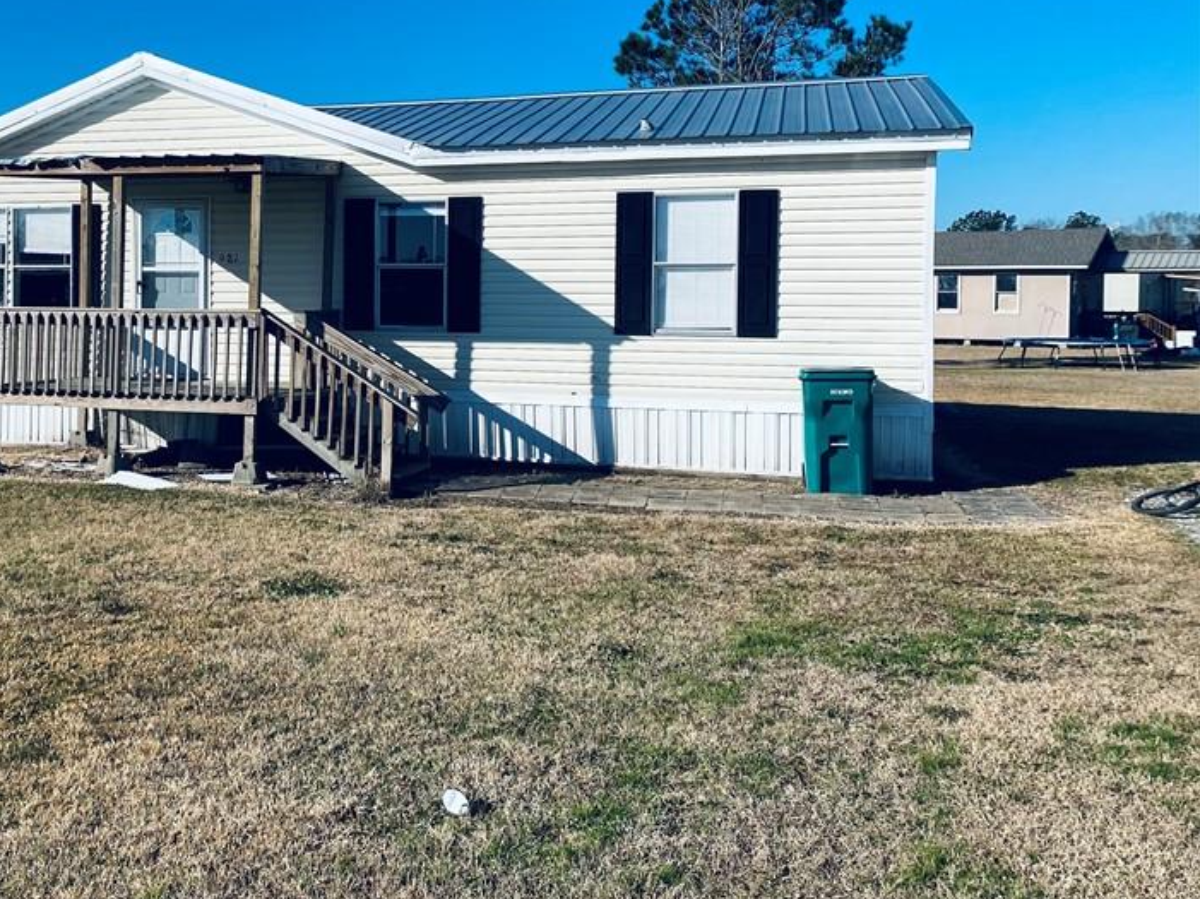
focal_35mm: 38
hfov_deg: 47.5
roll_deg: -0.3
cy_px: 334
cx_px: 325
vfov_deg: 37.4
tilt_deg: -1.8
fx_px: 1317
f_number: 1.8
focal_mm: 4.25
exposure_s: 1/4115
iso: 32
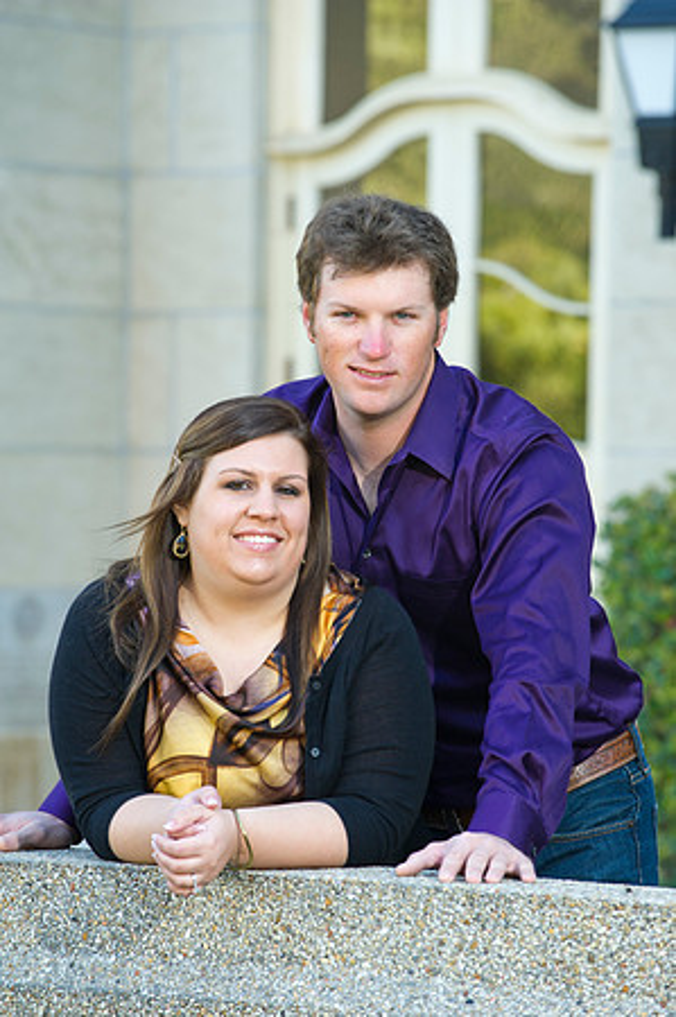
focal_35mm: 200
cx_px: 338
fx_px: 5646
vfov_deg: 10.3
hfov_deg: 6.9
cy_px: 508
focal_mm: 200
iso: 400
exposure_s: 1/60
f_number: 5.6
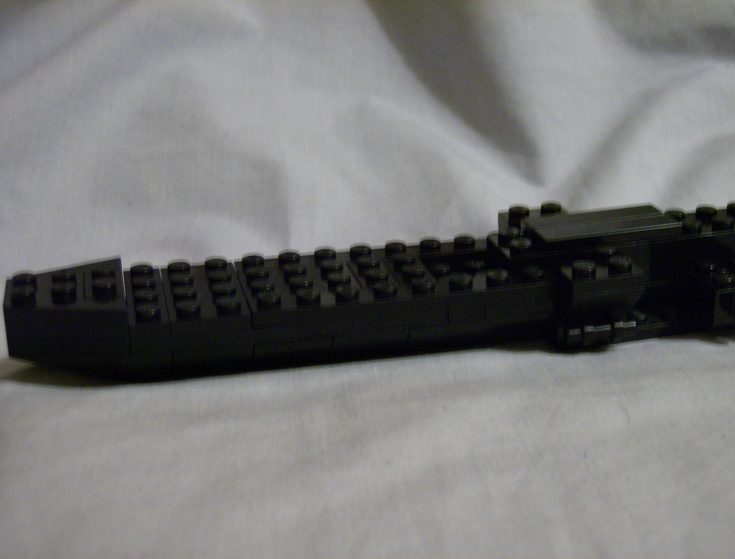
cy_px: 280
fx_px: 1195
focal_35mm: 56
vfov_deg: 26.3
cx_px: 368
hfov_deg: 34.2
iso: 200
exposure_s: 1/8.15
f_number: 3.4
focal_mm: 9.3
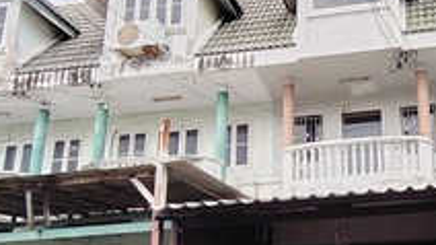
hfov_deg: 45.5
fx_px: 485
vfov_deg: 27.7
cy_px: 200
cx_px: 360
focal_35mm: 42
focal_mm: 1.43
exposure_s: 1/315
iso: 100
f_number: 2.2
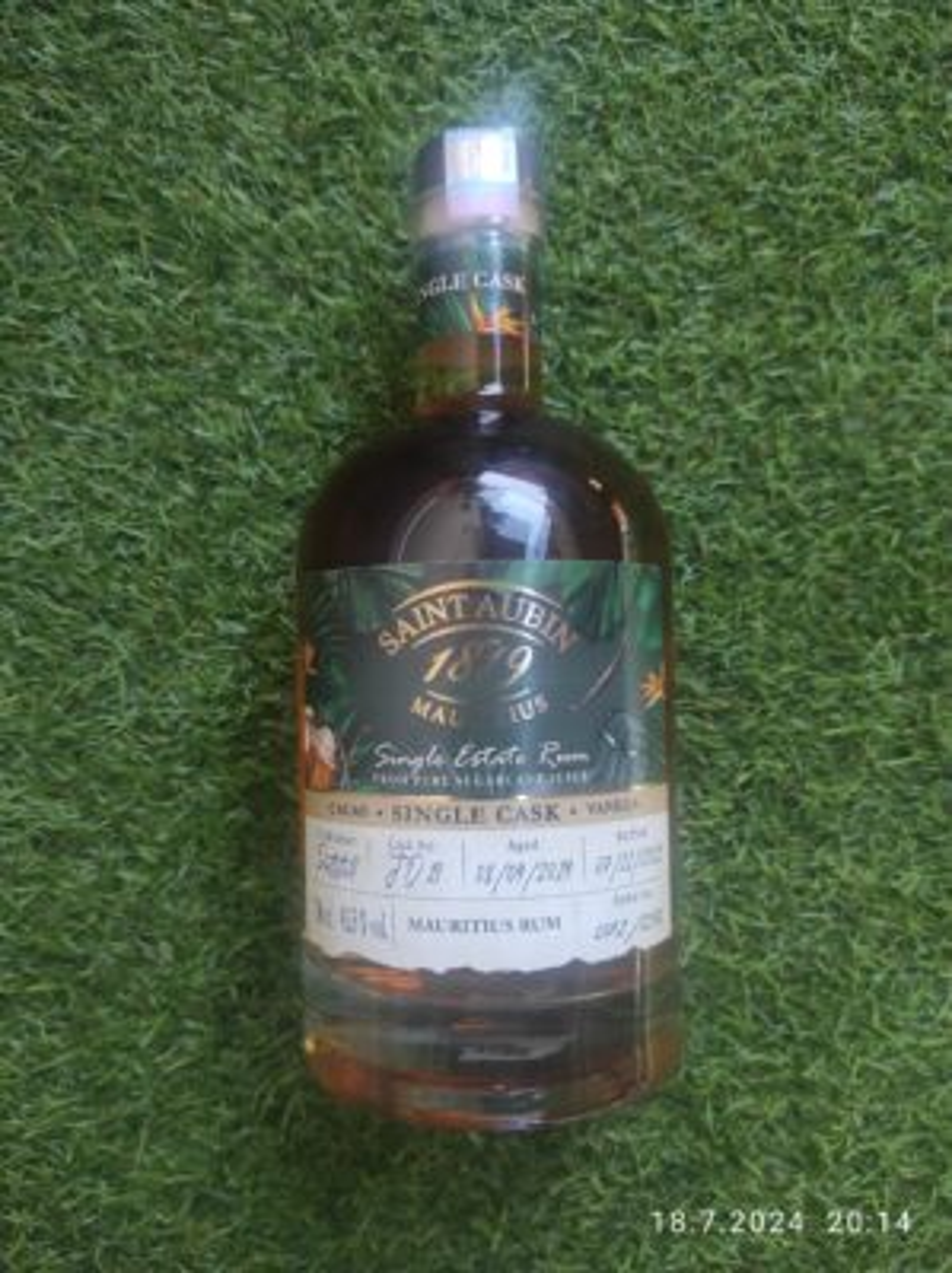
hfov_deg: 54.8
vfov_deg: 69.5
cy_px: 636
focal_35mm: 25
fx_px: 919
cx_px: 476
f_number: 1.89
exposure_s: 1/33
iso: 430
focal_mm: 5.43
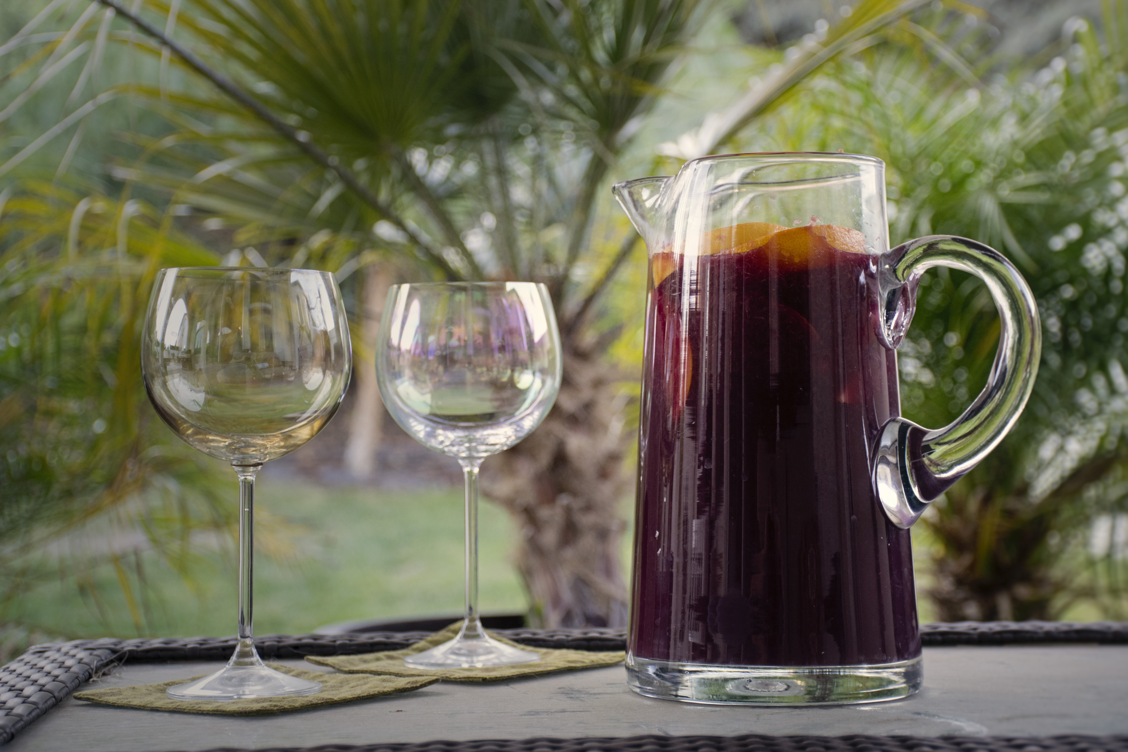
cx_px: 564
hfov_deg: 28.1
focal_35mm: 72
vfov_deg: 18.9
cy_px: 376
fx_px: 2256
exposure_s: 1/80
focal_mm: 48
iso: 400
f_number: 4.5
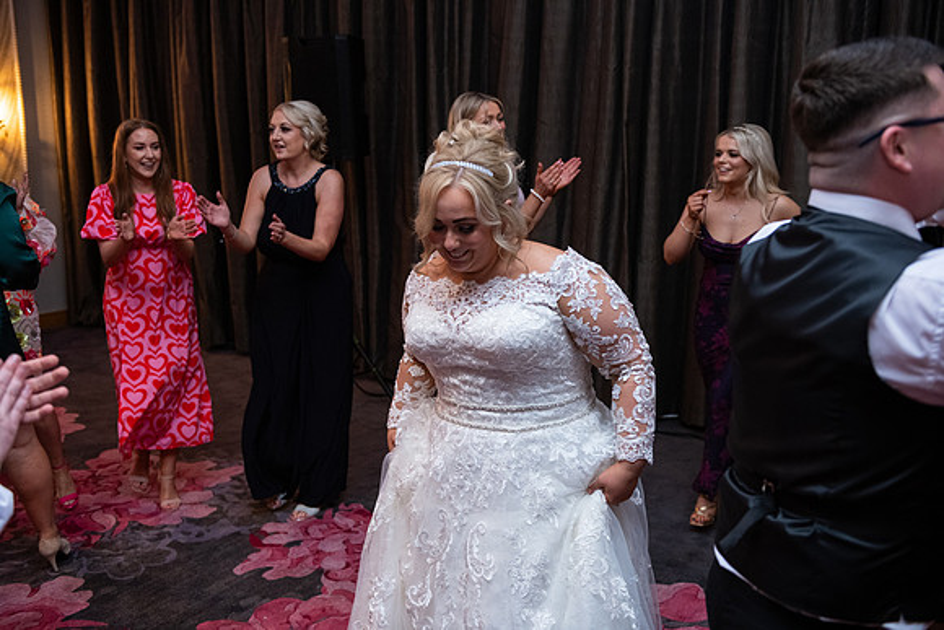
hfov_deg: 54.4
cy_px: 315
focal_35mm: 35
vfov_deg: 37.9
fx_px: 918
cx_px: 472
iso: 1250
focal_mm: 35
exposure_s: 1/160
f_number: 3.5
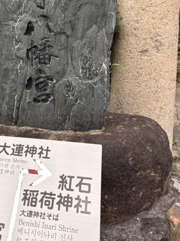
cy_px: 42
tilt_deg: -4.3
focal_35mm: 46
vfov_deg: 39.4
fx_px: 319
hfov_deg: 30.8
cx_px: 38
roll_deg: -0.2
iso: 50
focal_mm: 5.96
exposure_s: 1/1337
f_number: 1.6
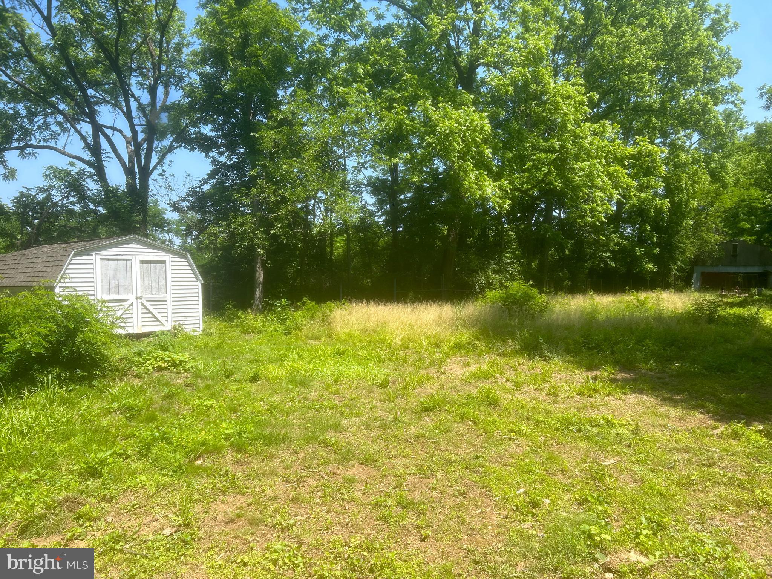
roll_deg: +1.4
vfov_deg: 53.1
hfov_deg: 67.3
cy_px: 290
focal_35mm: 26
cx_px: 386
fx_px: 580
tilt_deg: -1.0
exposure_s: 1/2008
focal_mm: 5.7
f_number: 1.5
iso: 50
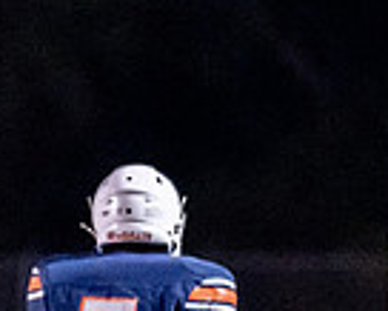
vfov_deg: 1.3
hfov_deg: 1.6
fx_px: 13893
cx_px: -270
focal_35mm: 1209
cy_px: 468
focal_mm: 135
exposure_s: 1/1000
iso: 2000
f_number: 1.8
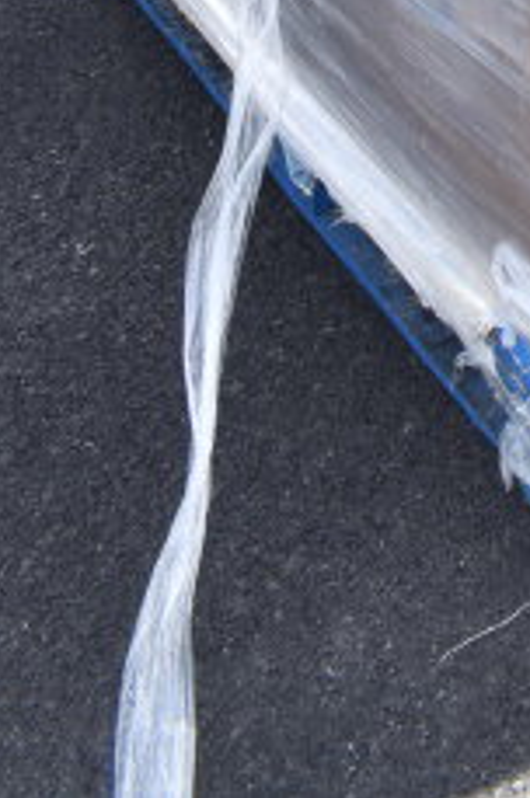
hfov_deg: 11.7
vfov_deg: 15.3
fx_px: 2392
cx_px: 934
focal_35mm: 108
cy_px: -793
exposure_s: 1/250
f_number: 8
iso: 200
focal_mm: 18
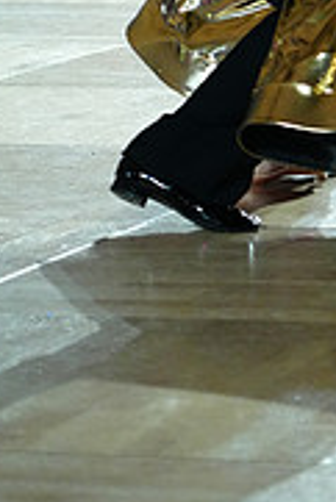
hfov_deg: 4.1
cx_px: 473
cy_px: -286
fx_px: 4709
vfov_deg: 6.0
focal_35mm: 337
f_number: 4
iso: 4000
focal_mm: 105
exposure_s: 1/400
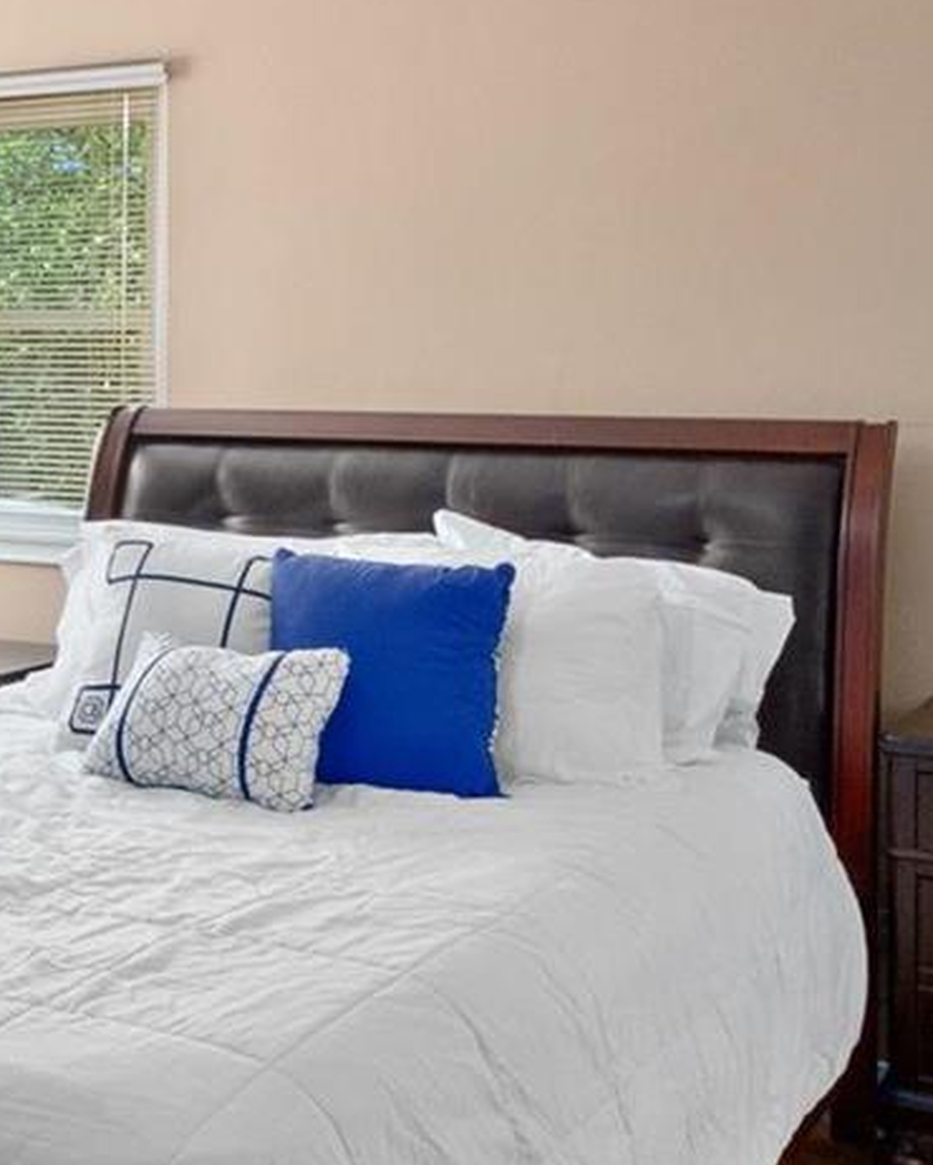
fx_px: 1794
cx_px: 293
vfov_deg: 35.7
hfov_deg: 28.9
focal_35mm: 52
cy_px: 401
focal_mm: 8
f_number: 8
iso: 1600
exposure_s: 1/10
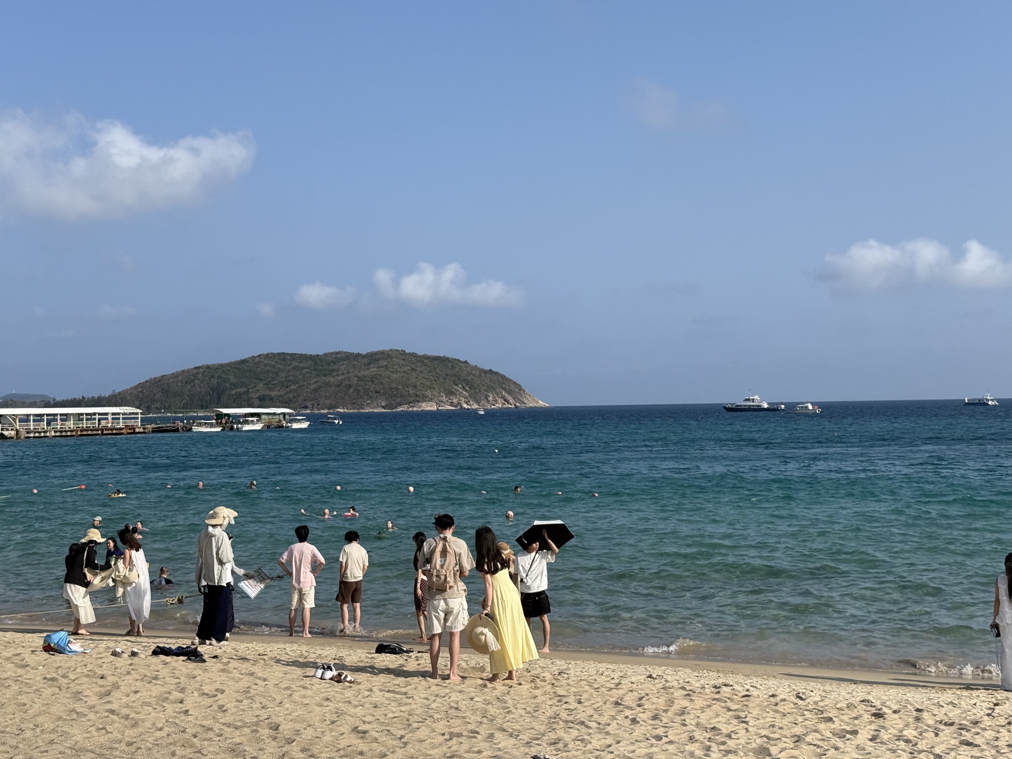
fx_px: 1403
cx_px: 506
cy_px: 380
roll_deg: +0.2
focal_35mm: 48
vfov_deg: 30.3
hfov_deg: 39.7
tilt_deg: -0.4
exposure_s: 1/6536
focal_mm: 6.76
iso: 64
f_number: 1.78
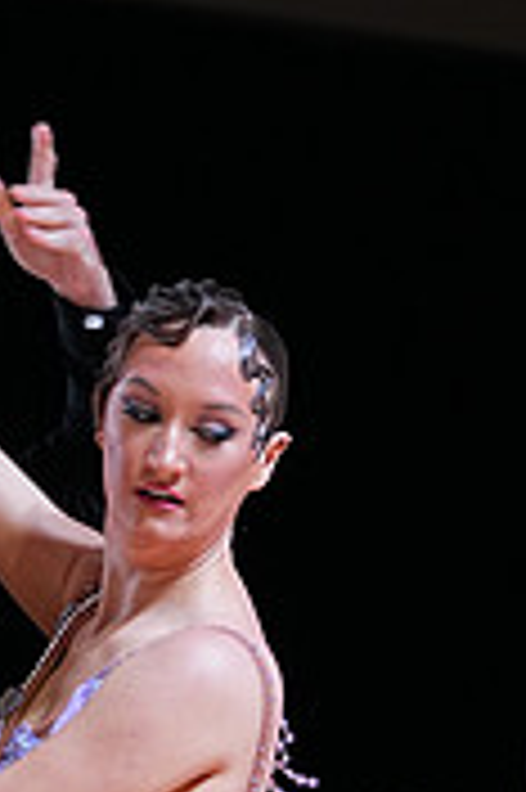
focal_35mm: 313
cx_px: -142
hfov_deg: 4.4
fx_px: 6873
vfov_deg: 6.5
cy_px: 1107
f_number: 4
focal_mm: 95
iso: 1000
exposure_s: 1/400
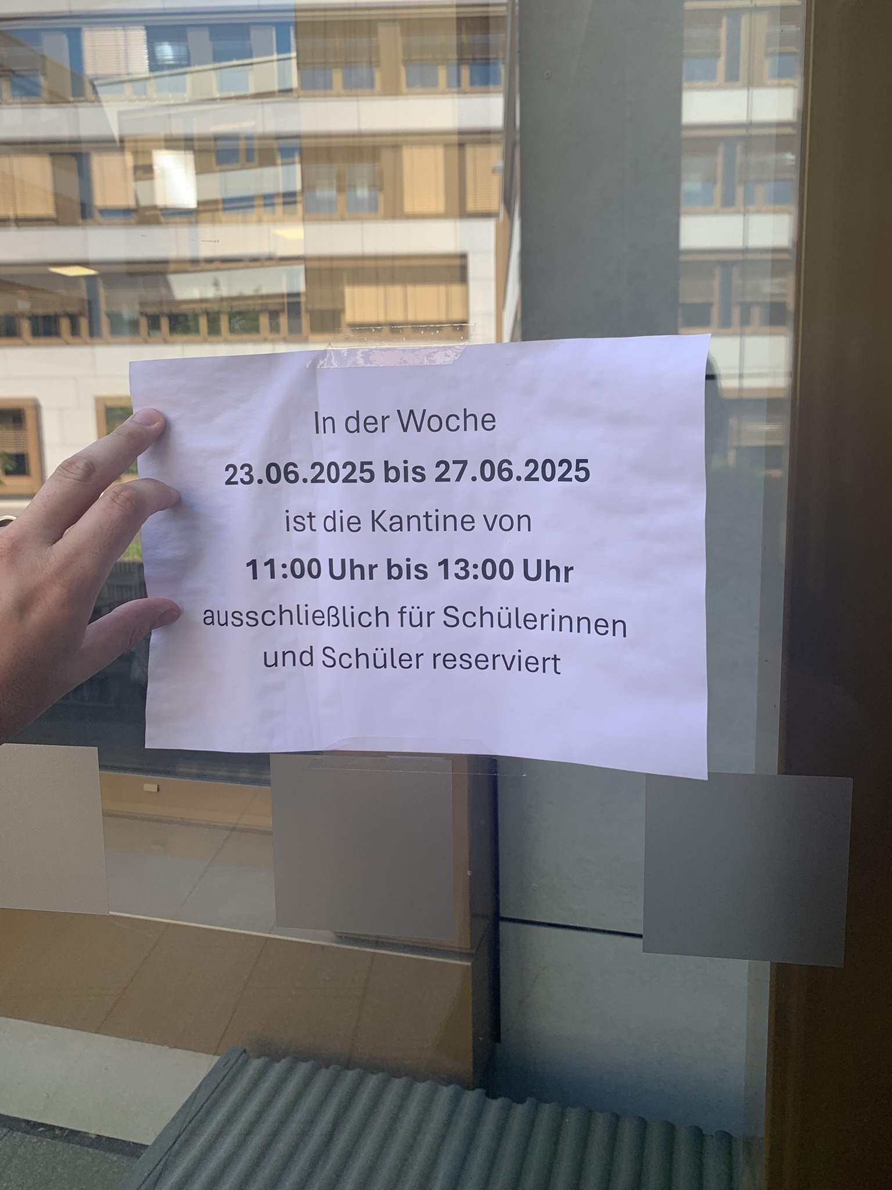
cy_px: 595
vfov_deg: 67.3
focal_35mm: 26
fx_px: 893
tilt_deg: -9.5
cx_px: 446
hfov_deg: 53.1
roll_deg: +1.4
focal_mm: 4.25
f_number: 1.8
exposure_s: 1/345
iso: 25
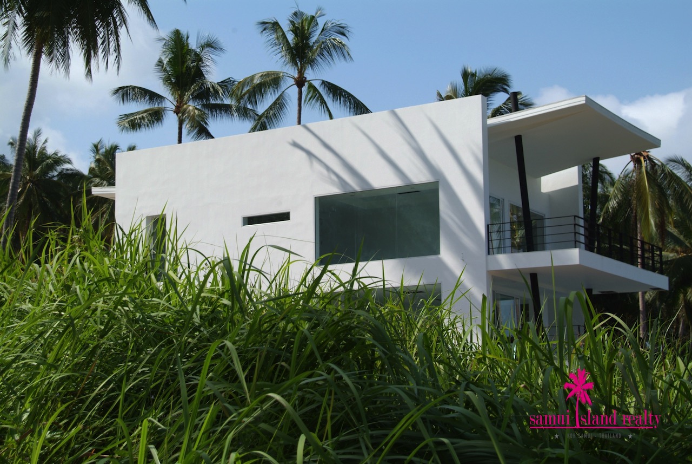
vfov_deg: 21.6
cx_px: 346
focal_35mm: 63
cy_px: 232
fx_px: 1213
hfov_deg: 31.9
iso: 200
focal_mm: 42
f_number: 6.7
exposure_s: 1/500
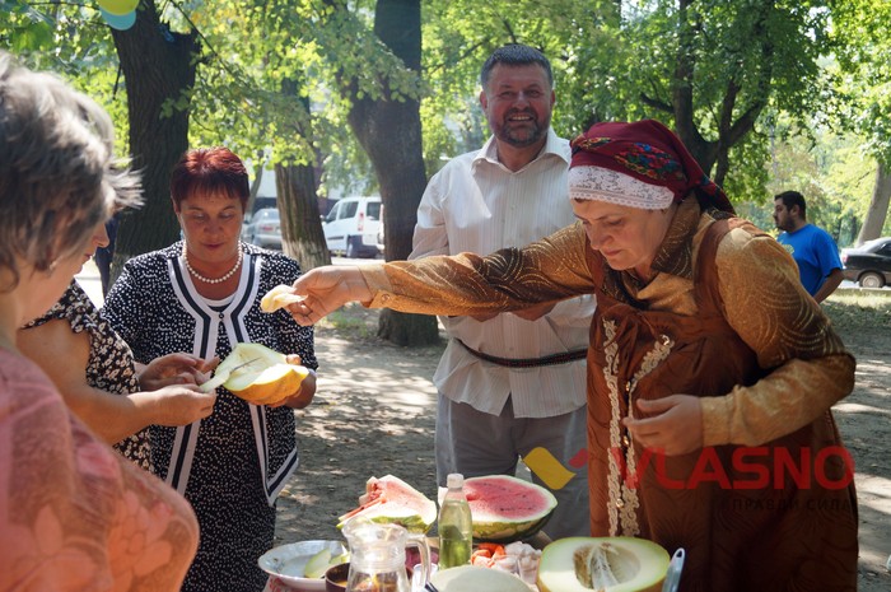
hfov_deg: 46.4
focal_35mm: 42
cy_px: 296
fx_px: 1038
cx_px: 446
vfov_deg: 31.8
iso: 250
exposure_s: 1/160
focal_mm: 28
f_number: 4.5
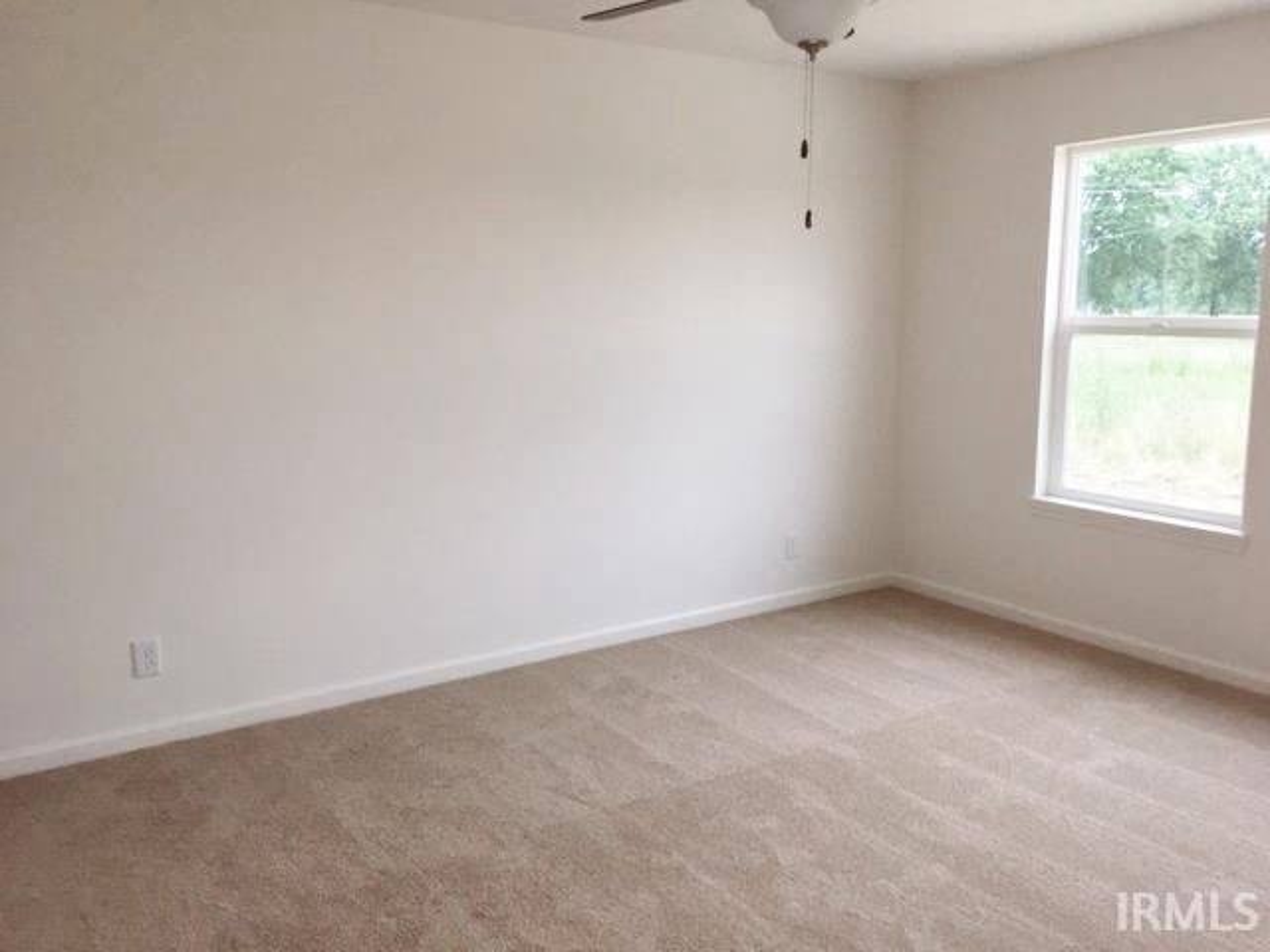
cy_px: 476
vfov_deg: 48.2
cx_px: 635
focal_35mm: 29
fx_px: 1064
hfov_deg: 61.7
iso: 80
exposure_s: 1/24
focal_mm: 4.15
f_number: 2.2
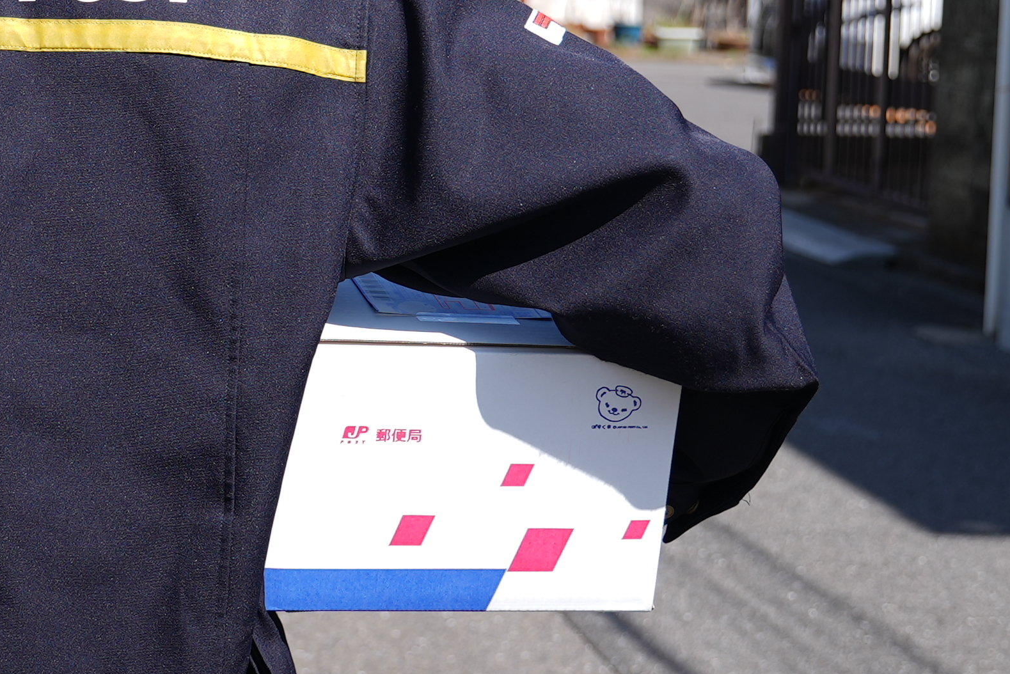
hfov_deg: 20.8
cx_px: -64
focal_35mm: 94
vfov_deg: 14.5
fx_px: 2638
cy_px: 169
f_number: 4
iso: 50
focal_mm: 35
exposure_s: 1/320
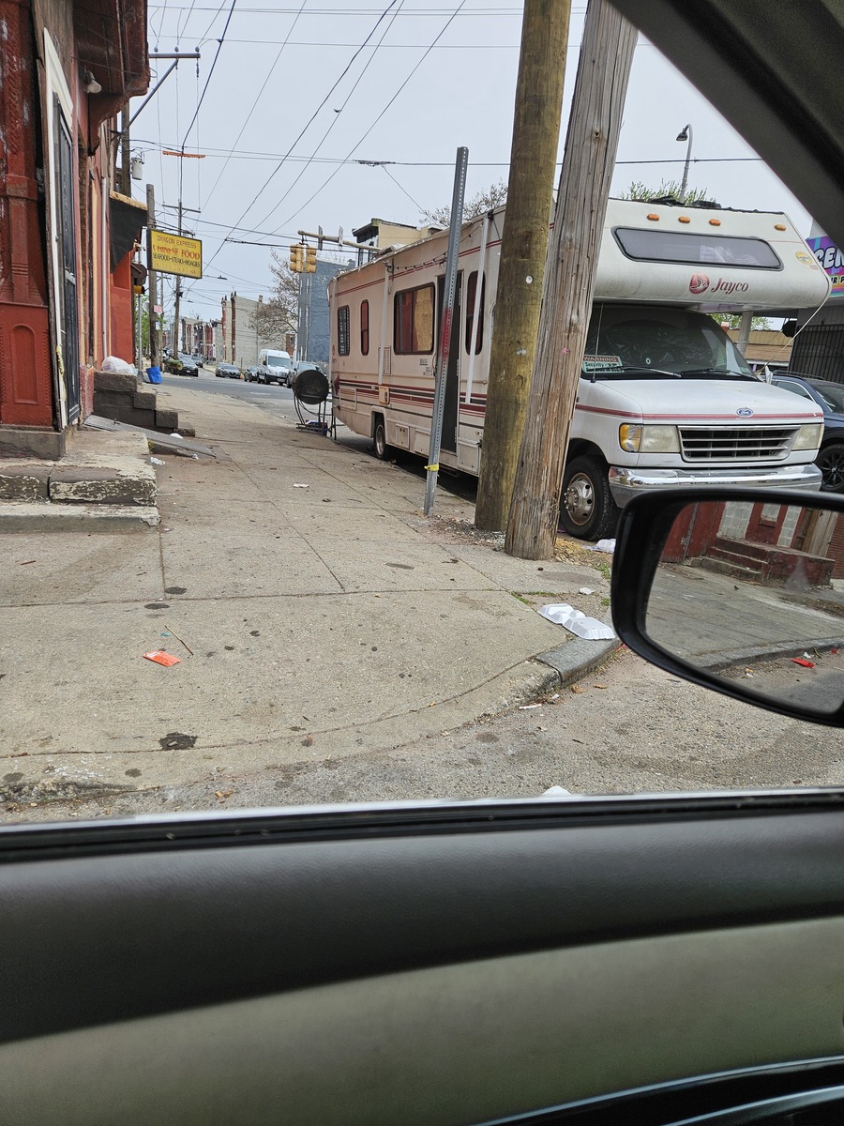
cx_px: 422
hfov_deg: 58.9
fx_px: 748
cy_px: 563
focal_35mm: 23
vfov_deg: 73.9
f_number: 1.8
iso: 32
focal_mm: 5.4
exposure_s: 1/1550
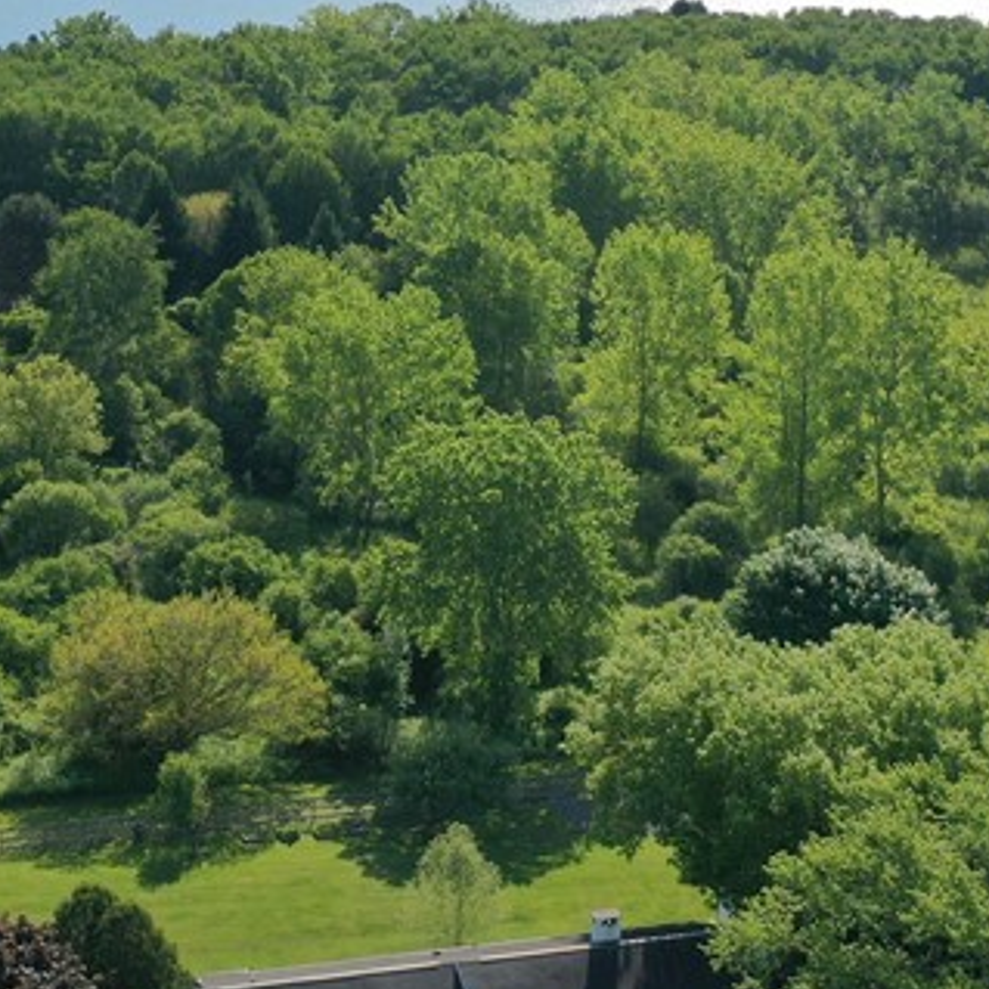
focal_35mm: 81
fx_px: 2618
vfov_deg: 21.2
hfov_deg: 21.2
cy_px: 220
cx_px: 239
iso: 100
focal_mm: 10.26
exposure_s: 1/2000
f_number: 3.2
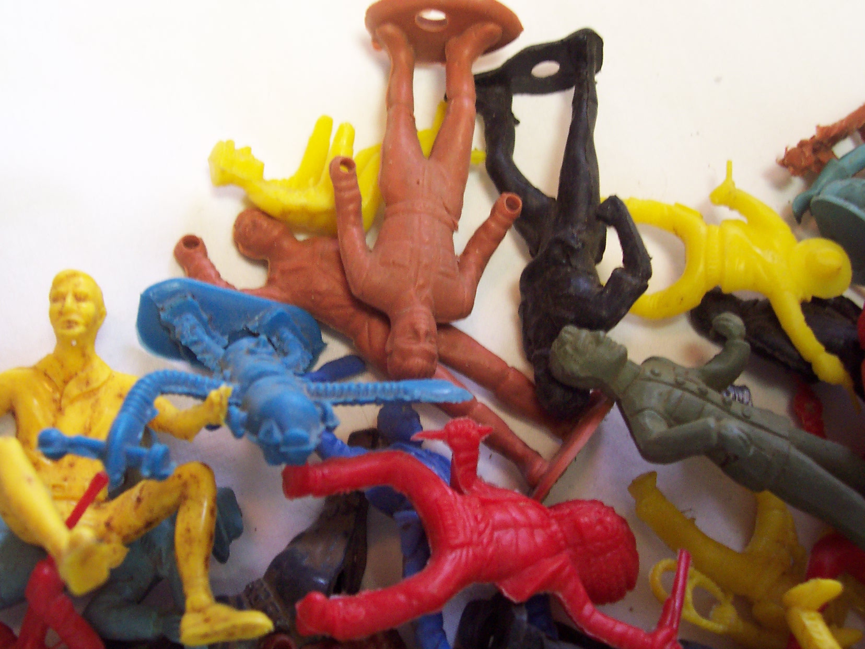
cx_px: 432
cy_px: 324
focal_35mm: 37
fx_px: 925
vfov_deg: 38.7
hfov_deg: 50.1
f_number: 2.8
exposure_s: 1/30
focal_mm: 5.6
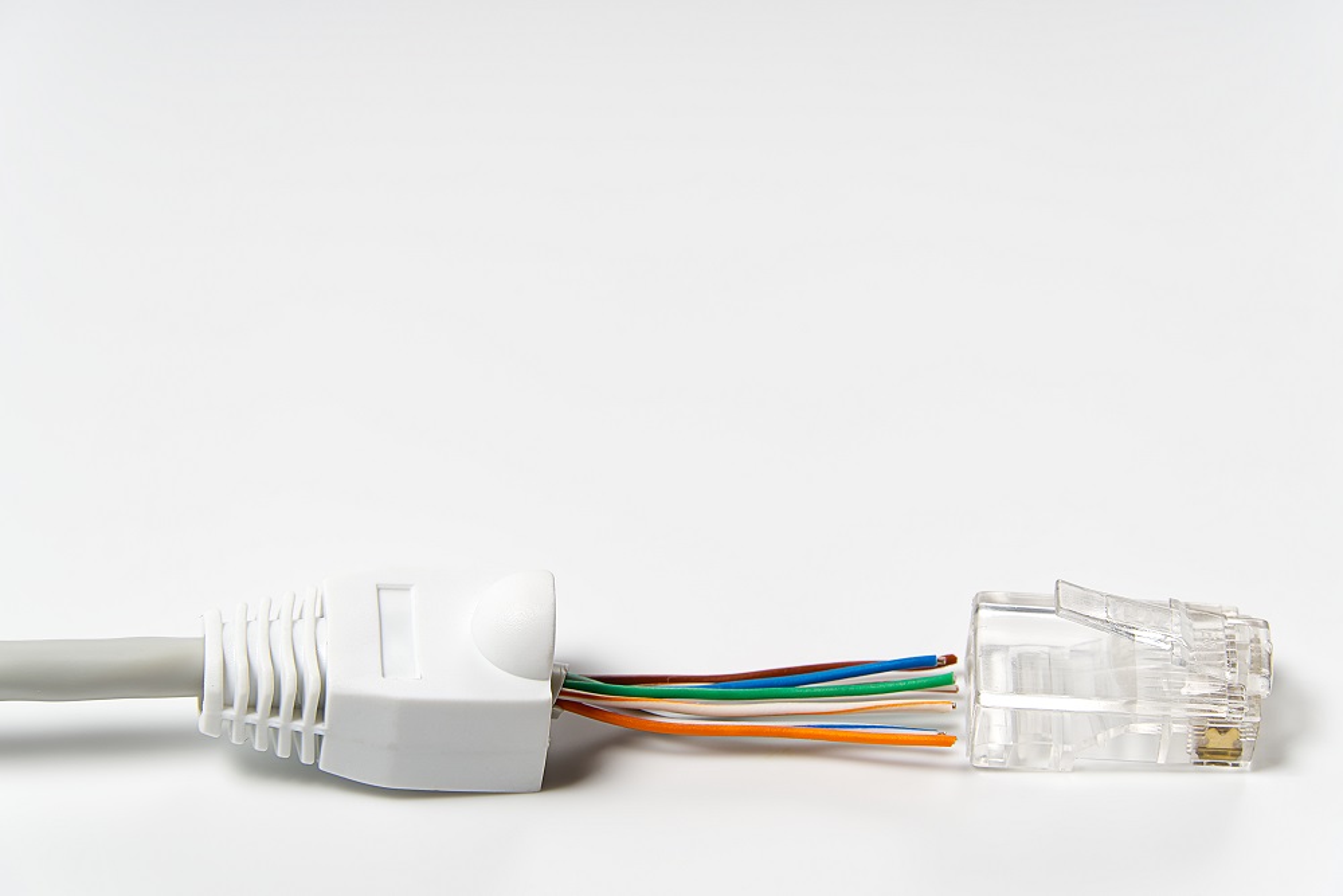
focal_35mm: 158
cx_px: 672
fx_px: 5876
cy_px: 448
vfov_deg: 8.7
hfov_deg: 13.0
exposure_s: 1/160
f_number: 10
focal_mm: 105
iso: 100
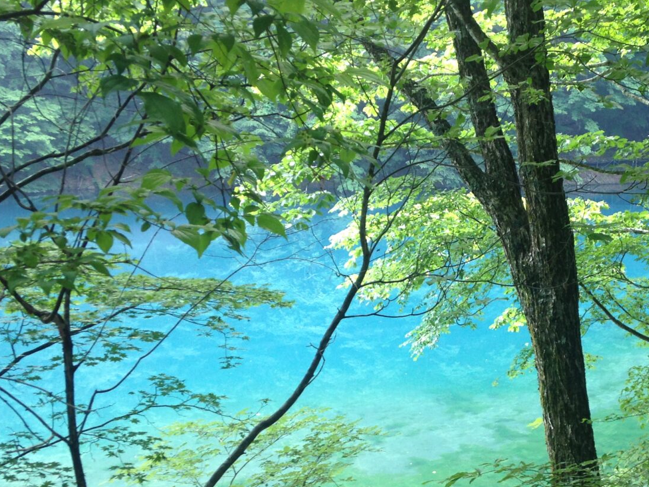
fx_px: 1087
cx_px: 451
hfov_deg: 32.8
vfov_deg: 24.9
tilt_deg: -14.8
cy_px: 369
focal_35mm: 58
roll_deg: -0.6
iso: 50
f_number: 2.4
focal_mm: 4.12
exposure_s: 1/20
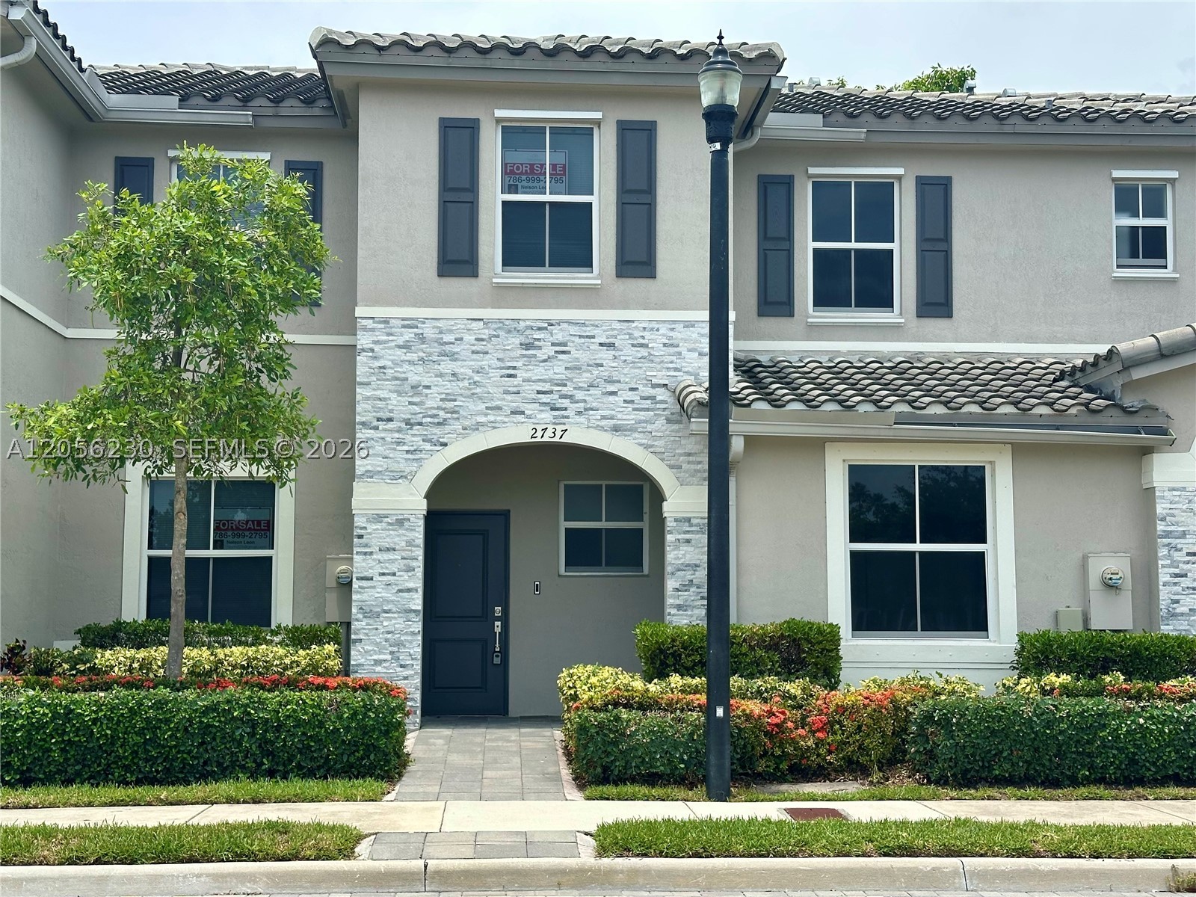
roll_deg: -0.1
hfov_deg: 39.7
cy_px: 448
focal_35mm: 48
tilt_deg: +5.6
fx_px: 1658
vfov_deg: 30.3
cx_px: 598
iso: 64
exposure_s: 1/3257
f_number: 1.78
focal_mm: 6.86
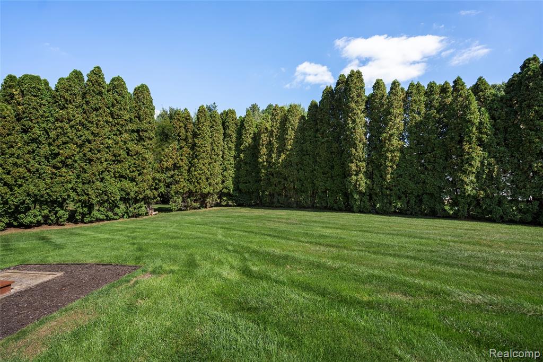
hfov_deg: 96.7
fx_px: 241
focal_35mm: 16
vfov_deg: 73.8
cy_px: 181
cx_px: 272
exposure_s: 1/500
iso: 100
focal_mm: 16
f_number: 4
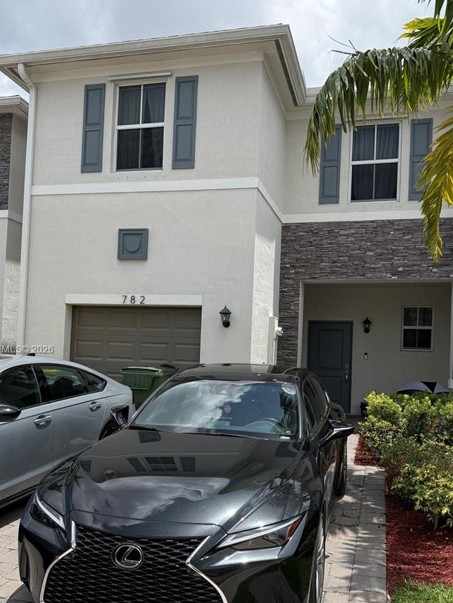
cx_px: 237
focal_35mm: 33
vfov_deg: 55.1
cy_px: 350
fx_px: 576
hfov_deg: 42.9
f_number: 1.78
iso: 100
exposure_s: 1/6711
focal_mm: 6.76
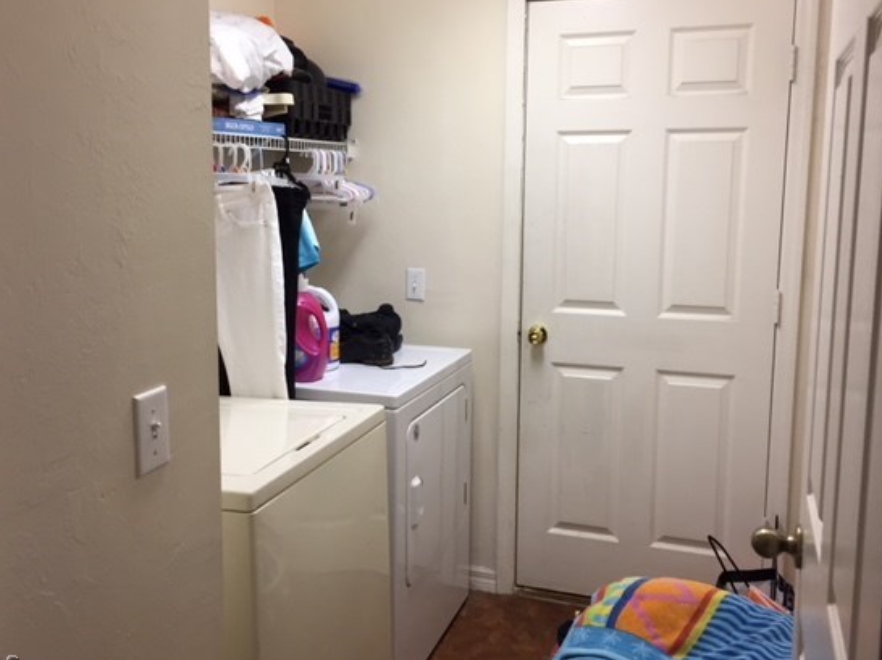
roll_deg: -0.4
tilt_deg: -7.3
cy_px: 294
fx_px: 866
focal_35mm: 34
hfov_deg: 53.9
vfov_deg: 41.7
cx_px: 412
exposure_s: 1/30
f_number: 2.2
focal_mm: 4.15
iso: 64
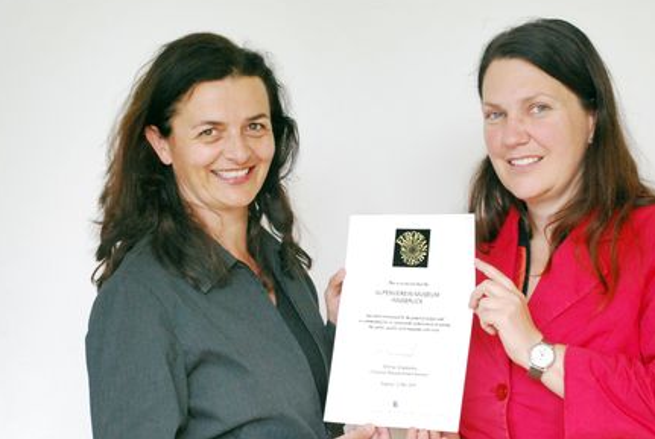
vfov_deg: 15.4
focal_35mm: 89
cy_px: 239
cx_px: 371
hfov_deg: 22.8
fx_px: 1622
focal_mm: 50
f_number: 8
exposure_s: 1/30
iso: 1600
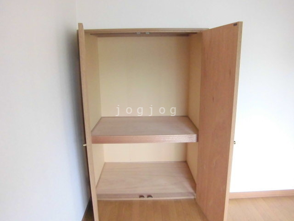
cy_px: 110
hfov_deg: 67.3
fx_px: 221
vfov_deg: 53.1
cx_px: 147
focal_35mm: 26
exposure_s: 1/60
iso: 400
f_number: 2.8
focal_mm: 4.7
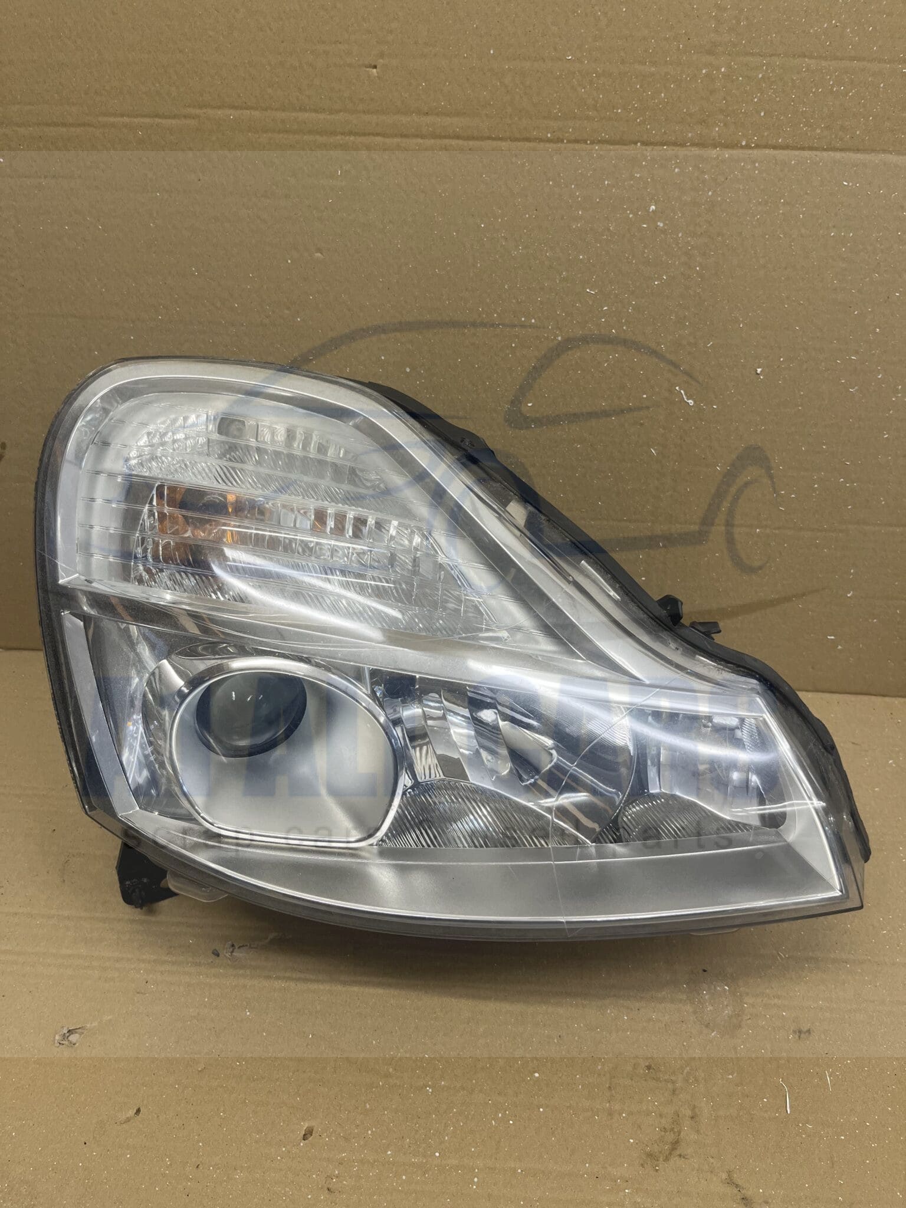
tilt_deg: -39.9
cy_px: 604
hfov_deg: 53.1
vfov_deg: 67.3
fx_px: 907
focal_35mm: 26
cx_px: 453
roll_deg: +0.4
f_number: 1.6
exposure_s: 1/100
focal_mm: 5.1
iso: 125
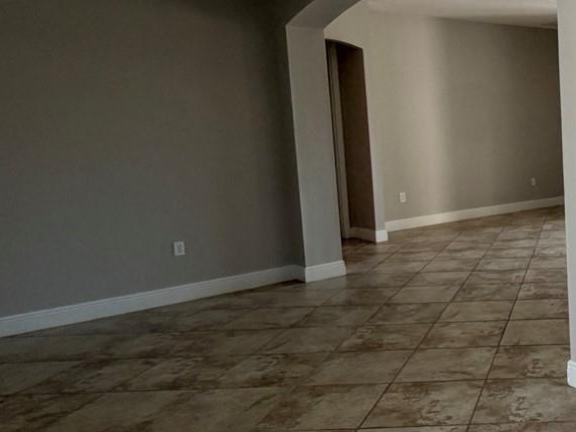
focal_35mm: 39
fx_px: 649
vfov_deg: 36.8
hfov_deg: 41.4
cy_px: 184
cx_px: 580
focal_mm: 2.22
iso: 200
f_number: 2.2
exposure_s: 1/60
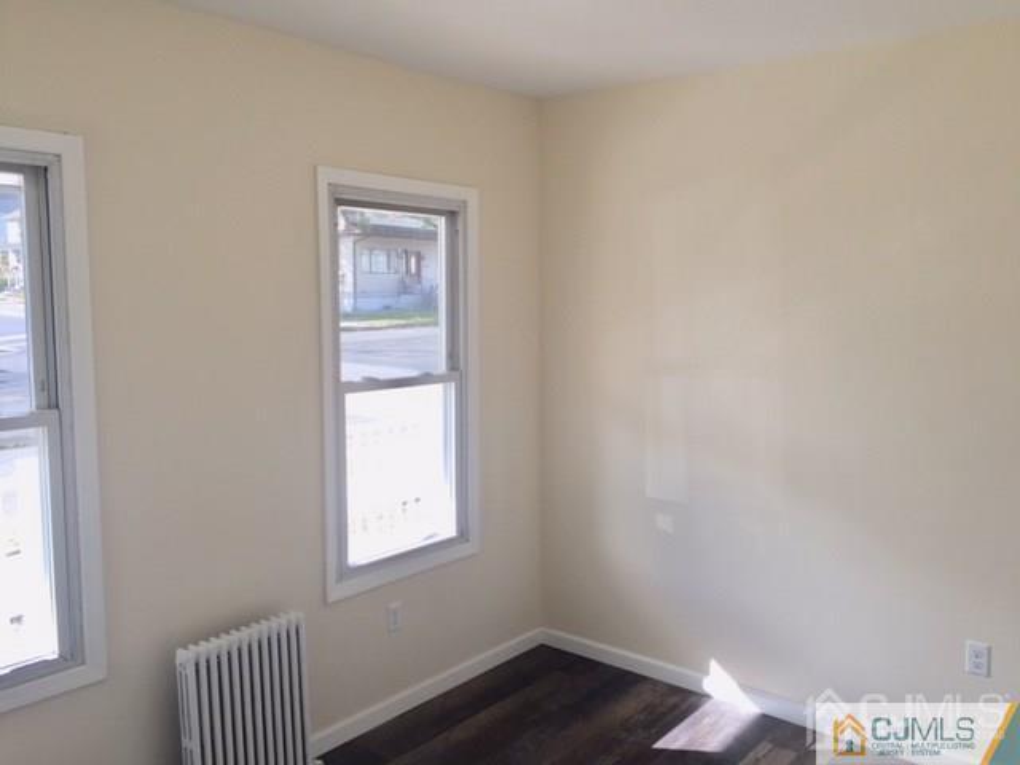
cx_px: 510
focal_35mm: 29
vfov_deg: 48.2
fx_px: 855
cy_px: 382
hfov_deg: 61.7
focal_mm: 4.15
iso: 32
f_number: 2.2
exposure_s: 1/189
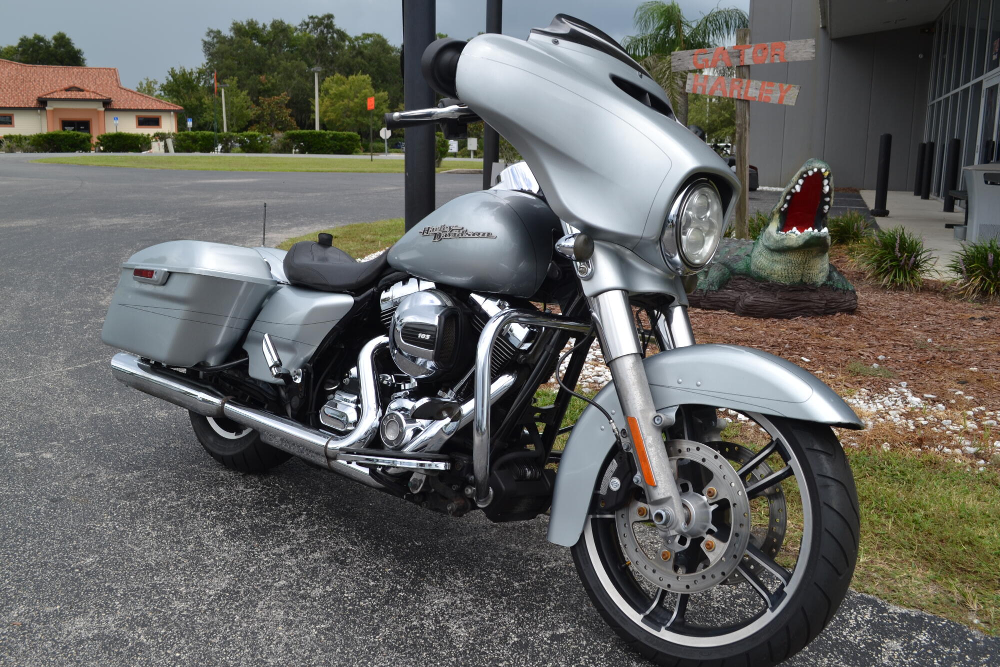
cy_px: 334
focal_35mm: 33
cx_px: 500
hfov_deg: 57.2
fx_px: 917
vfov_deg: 40.0
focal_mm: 22
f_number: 8
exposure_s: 1/250
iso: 100
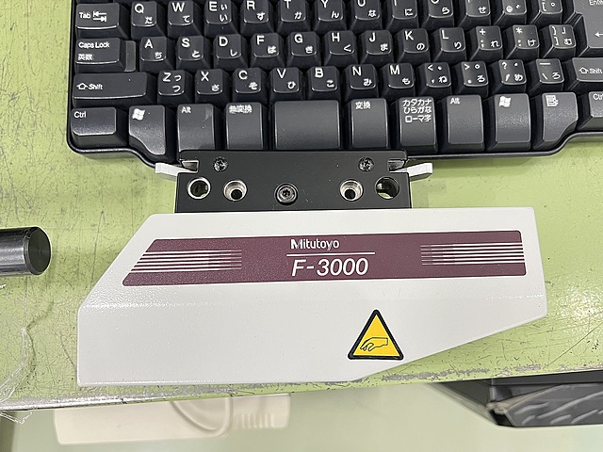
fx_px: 453
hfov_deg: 67.3
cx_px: 302
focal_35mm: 26
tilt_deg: -81.0
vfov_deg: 53.1
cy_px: 226
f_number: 1.5
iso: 125
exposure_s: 1/50
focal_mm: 5.7
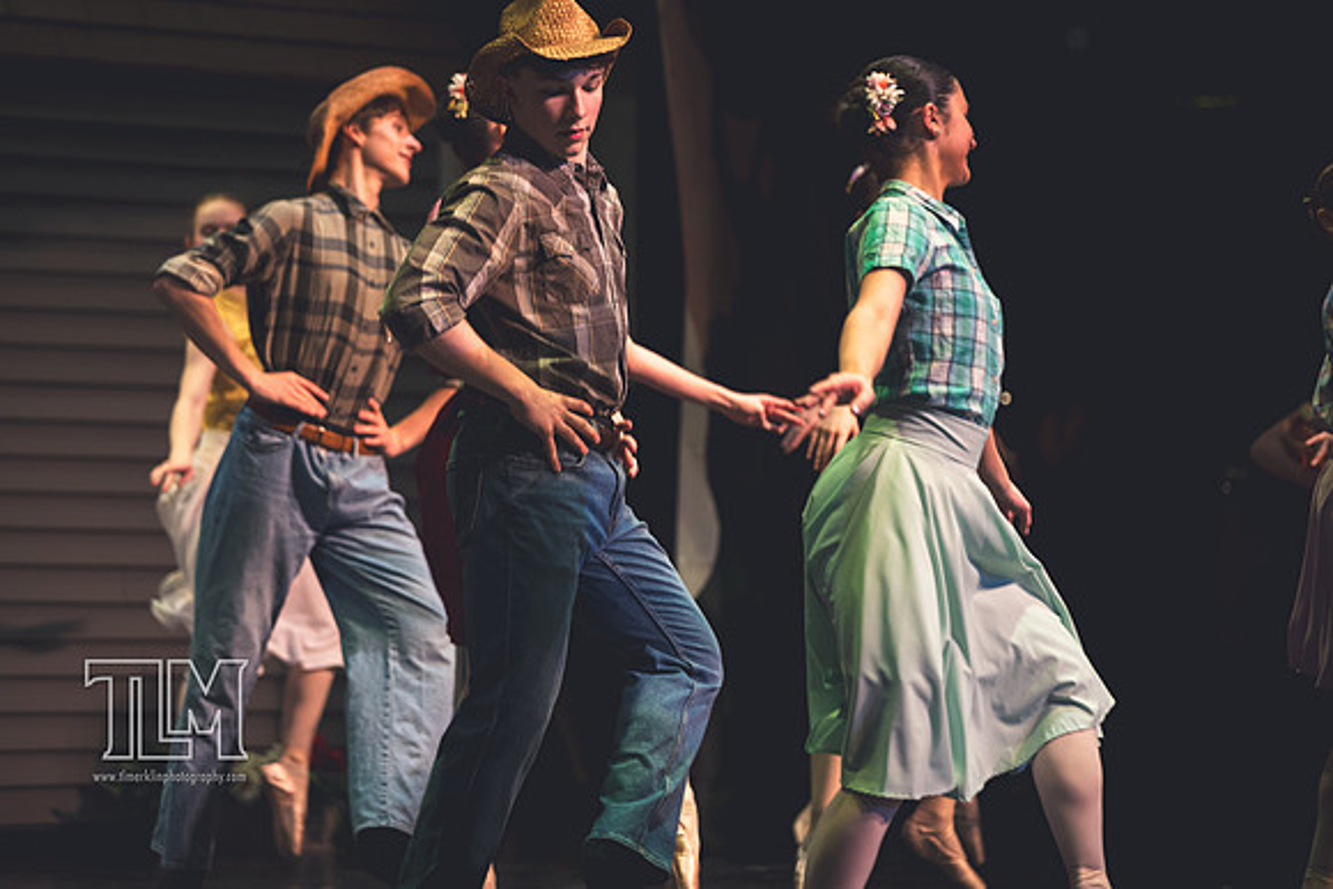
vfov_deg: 10.6
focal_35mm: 130
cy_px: 444
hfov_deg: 15.8
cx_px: 666
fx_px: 4815
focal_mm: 130
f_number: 2.8
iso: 1400
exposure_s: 1/250
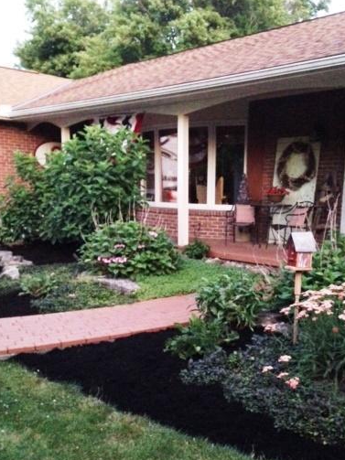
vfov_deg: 44.4
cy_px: 289
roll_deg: +0.1
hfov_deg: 34.3
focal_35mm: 42
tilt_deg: -10.5
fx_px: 558
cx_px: 200
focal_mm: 4.12
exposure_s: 1/15
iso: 800
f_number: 2.4
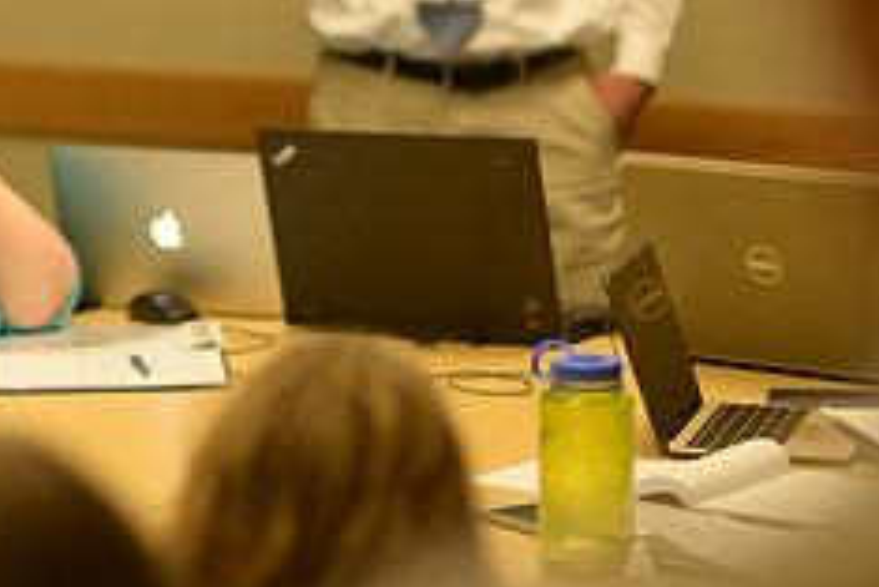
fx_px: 5130
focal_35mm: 210
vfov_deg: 6.5
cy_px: -28
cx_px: -11
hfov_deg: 9.7
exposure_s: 1/125
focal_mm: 85
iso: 320
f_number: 1.4
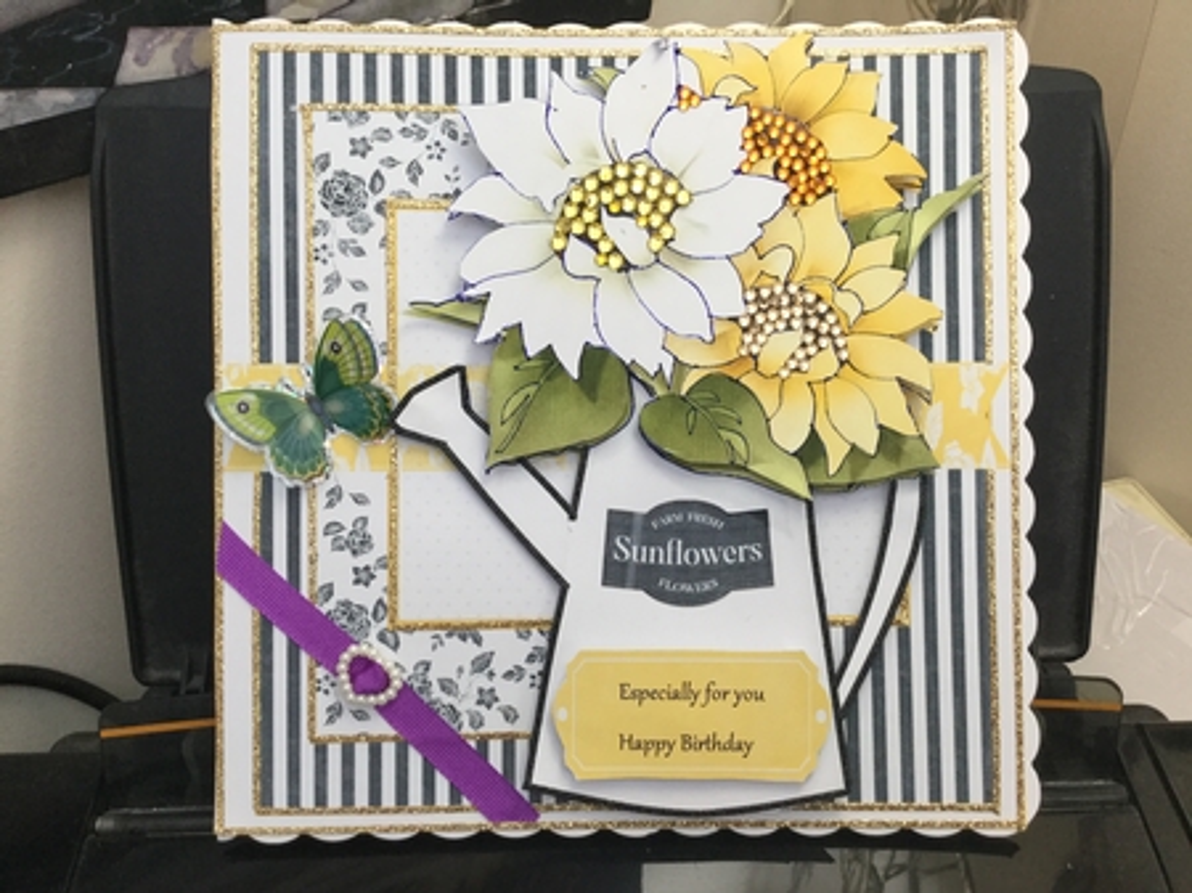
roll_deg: -1.5
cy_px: 446
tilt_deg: -40.7
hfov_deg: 58.4
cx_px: 596
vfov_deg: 45.4
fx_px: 1067
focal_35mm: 31
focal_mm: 3.3
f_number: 2.4
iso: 100
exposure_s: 1/33
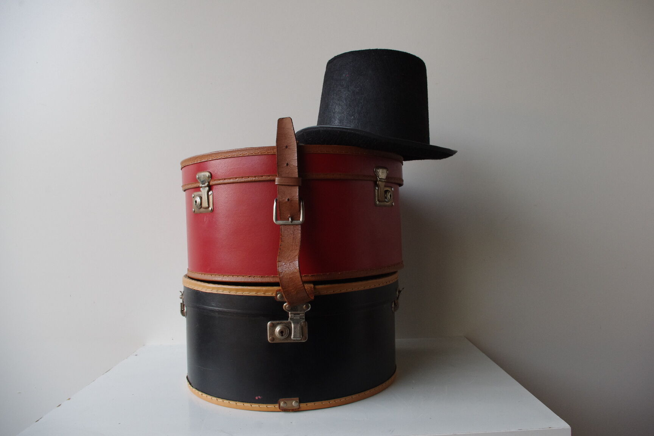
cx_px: 327
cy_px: 218
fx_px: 490
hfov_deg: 67.4
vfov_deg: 47.9
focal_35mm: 27
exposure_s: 1/50
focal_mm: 18
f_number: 7.1
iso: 800
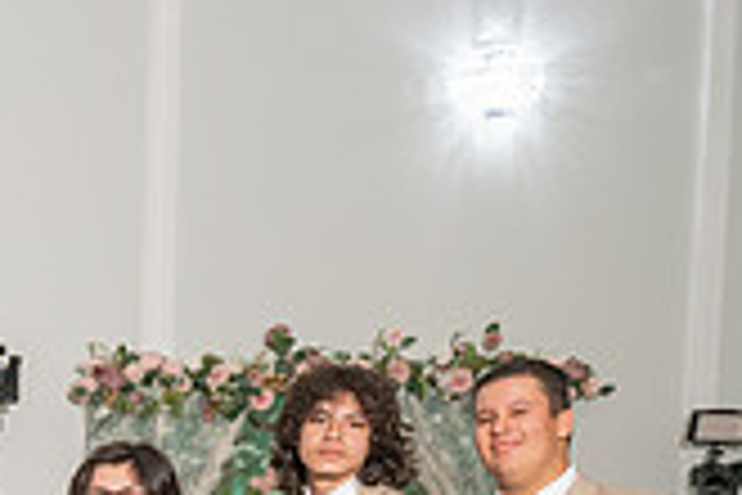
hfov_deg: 16.9
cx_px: -603
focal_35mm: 99
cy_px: 744
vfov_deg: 13.1
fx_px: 2040
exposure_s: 1/160
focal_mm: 24
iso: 400
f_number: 3.5
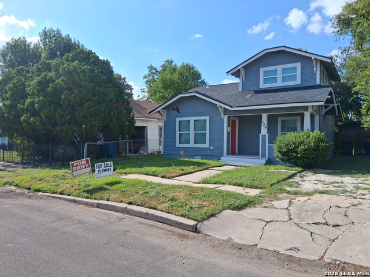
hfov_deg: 67.3
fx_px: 278
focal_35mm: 26
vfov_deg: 53.1
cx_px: 185
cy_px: 138
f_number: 1.8
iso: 25
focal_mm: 3.98
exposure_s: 1/792
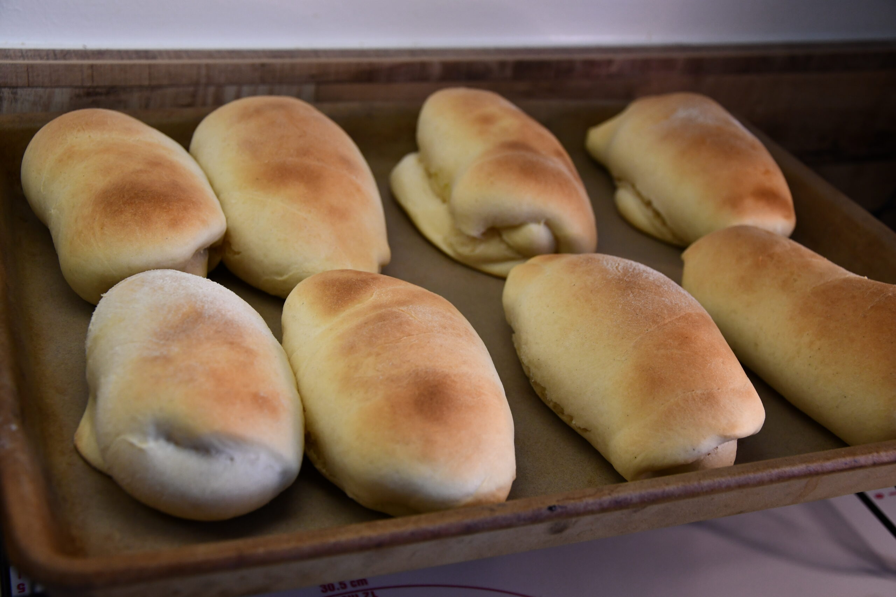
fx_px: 1269
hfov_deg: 38.9
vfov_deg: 26.5
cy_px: 298
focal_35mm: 51
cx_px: 448
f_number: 4.2
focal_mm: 34
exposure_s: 1/160
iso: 800
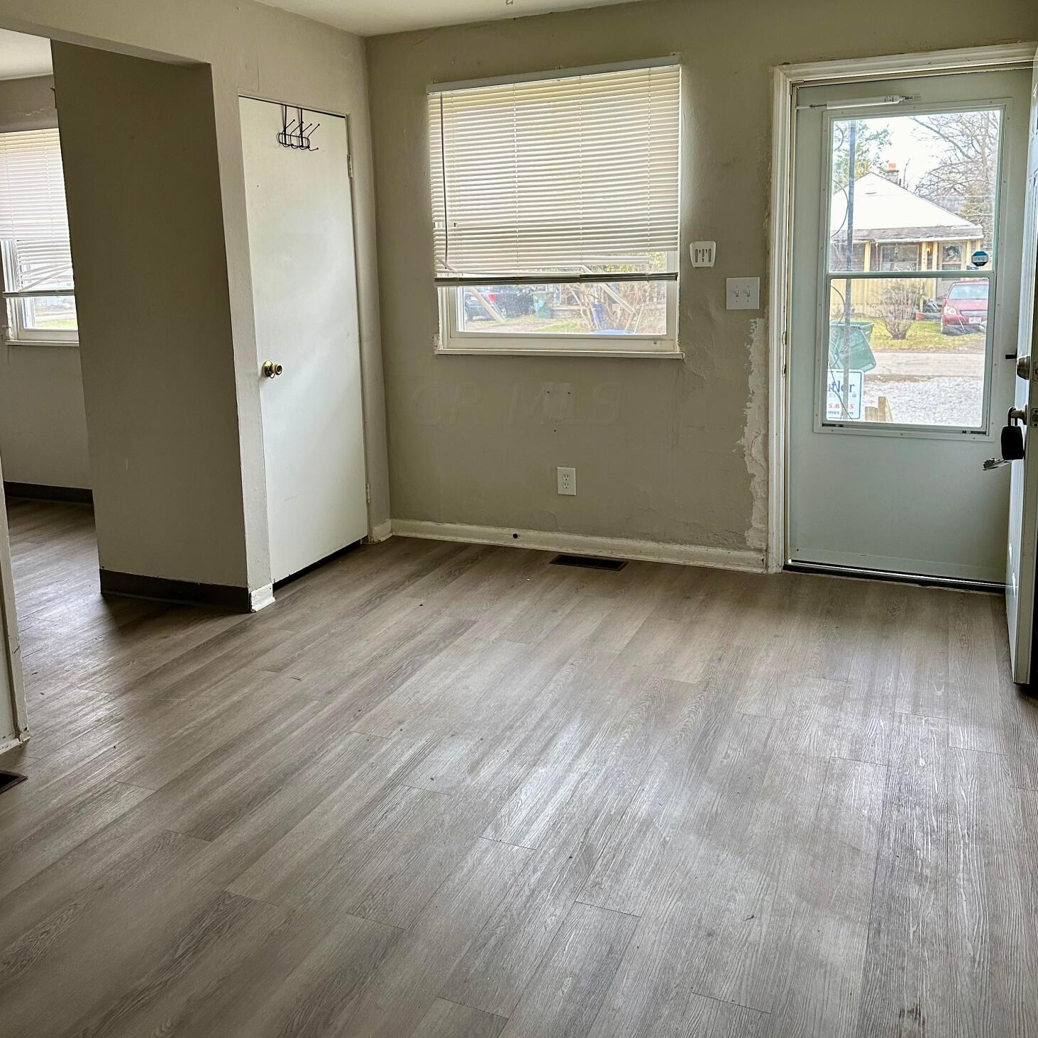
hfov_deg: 55.6
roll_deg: +2.0
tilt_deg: -8.3
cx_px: 516
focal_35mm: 29
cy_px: 404
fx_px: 984
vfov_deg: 55.1
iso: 250
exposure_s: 1/97
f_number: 1.78
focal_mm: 6.86
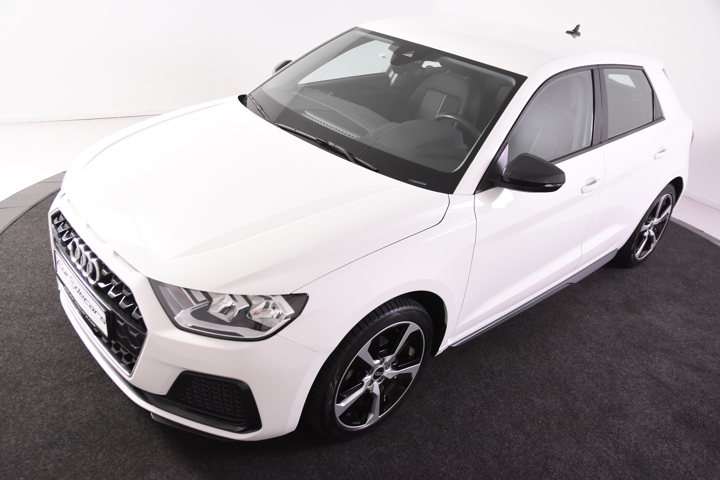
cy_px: 240
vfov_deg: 43.6
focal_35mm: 30
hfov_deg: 61.9
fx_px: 600
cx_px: 360
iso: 1600
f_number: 4
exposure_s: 1/60
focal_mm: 20
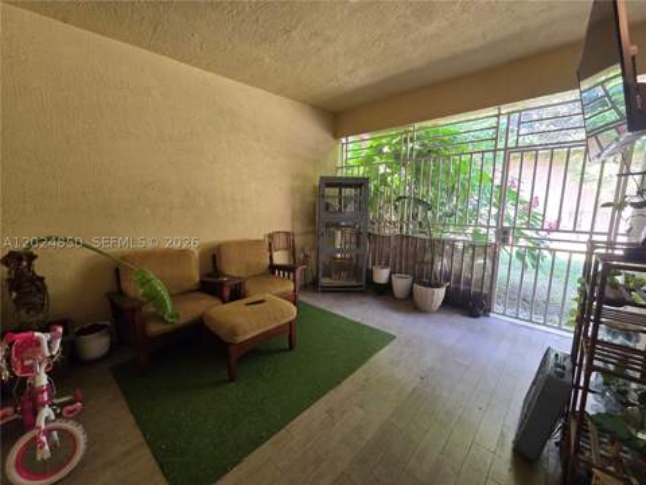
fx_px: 243
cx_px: 323
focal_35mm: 13
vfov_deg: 89.9
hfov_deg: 106.2
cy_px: 242
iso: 250
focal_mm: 2.2
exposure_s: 1/60
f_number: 2.2
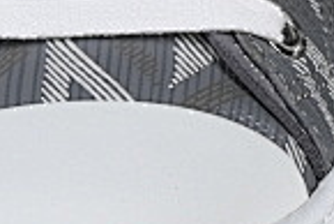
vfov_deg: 2.5
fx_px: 5173
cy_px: -37
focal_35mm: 557
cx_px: 392
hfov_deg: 3.7
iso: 160
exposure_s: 1/80
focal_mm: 50
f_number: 8
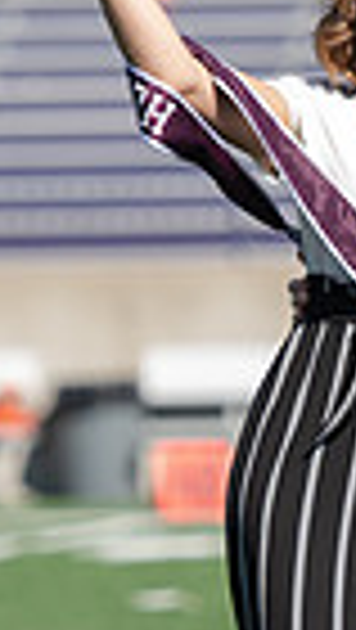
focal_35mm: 715
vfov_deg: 3.0
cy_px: 439
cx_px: 464
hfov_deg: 1.7
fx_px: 11970
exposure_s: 1/1250
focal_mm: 165
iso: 160
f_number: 3.5
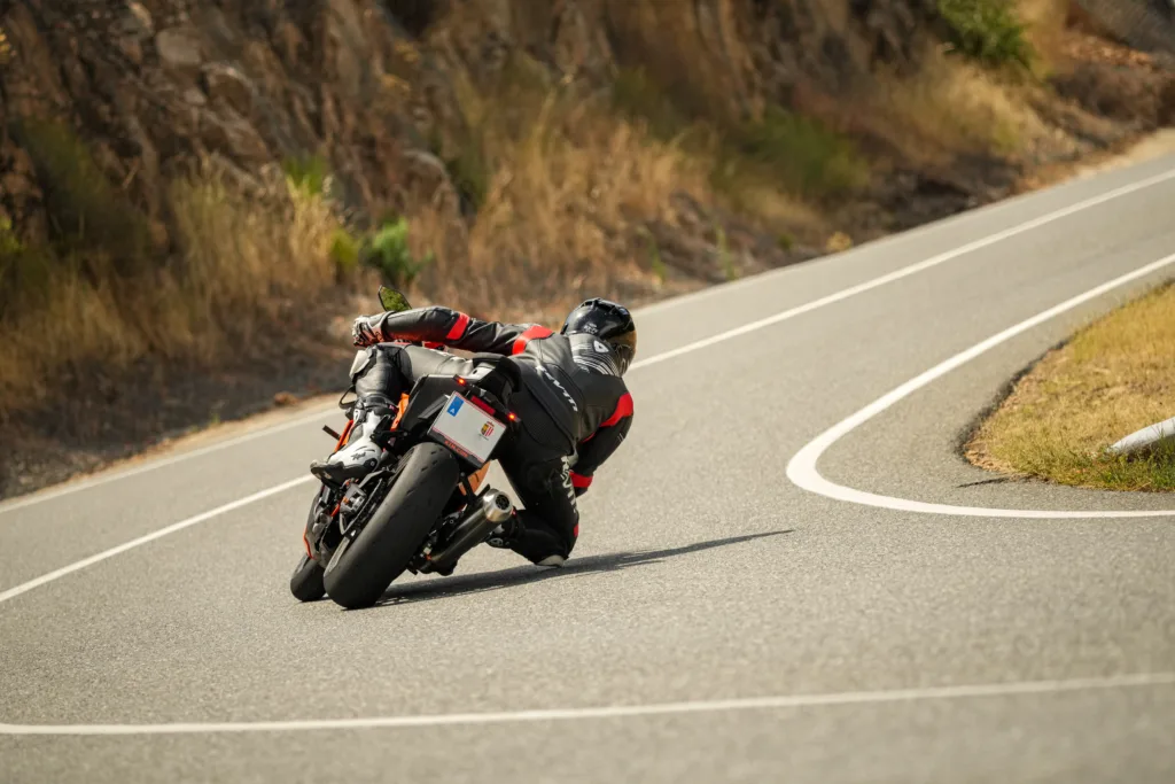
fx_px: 9727
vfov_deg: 4.6
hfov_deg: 6.9
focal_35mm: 298
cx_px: 588
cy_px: 392
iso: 800
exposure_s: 1/2000
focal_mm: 298
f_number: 6.3
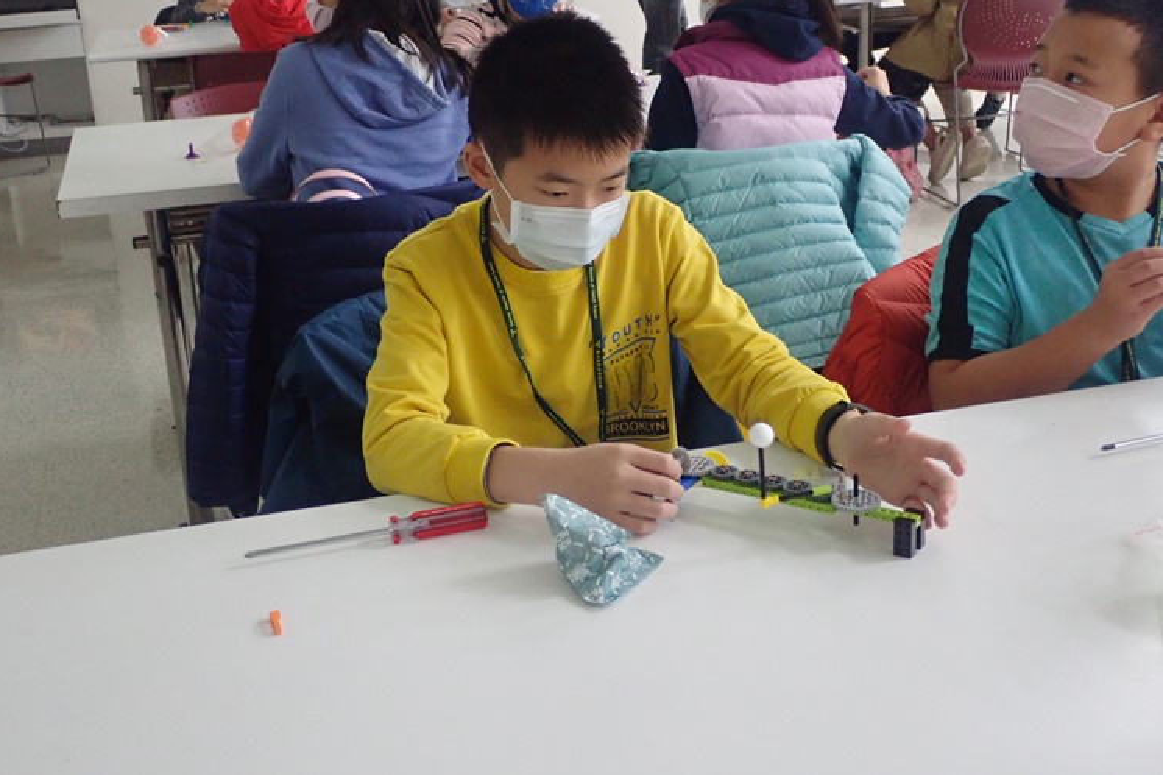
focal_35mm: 45
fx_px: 1453
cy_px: 338
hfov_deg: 43.6
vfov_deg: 29.8
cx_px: 580
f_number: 2.9
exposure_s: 1/80
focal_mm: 7.86
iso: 1000
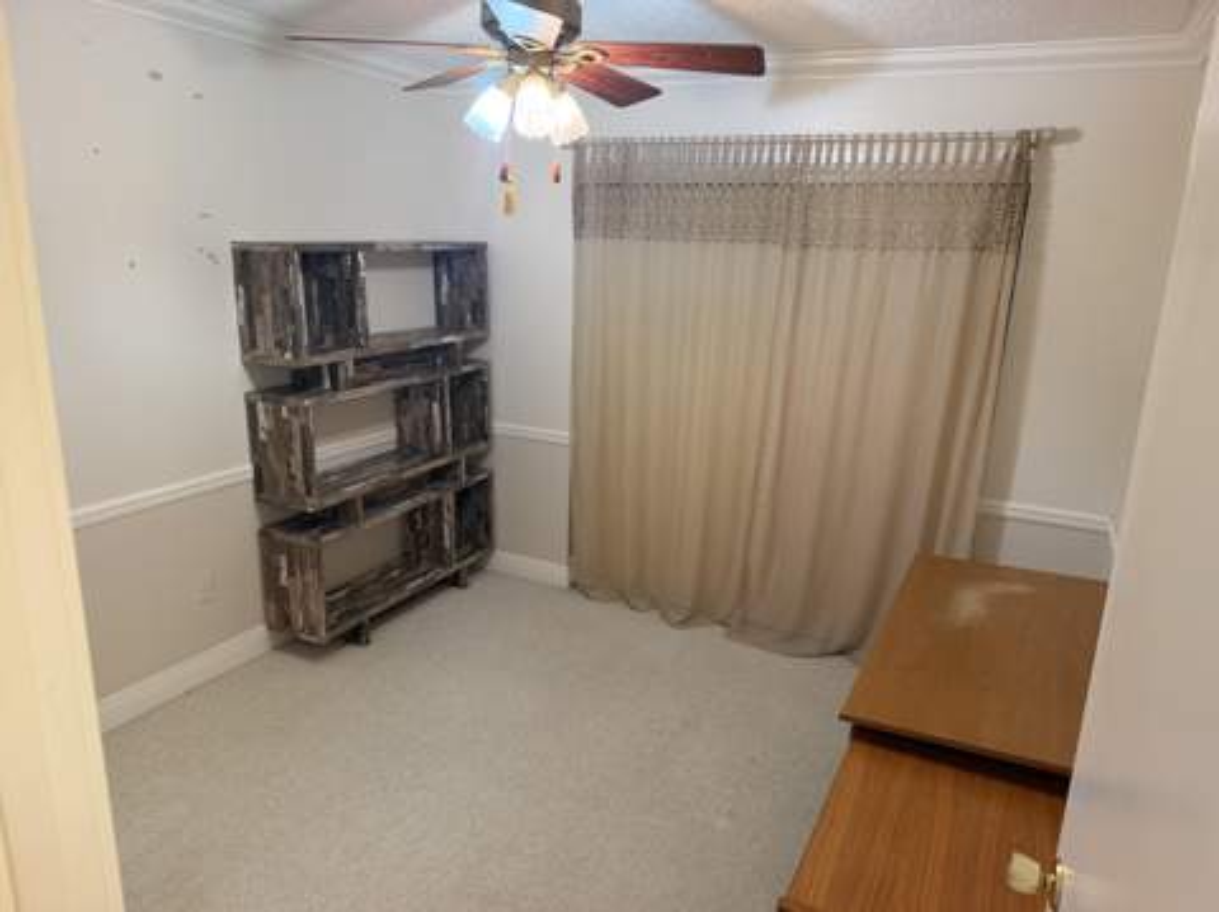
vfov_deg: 56.7
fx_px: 844
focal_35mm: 24
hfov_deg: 71.7
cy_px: 456
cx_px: 610
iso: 200
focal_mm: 6.76
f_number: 1.78
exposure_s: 1/60
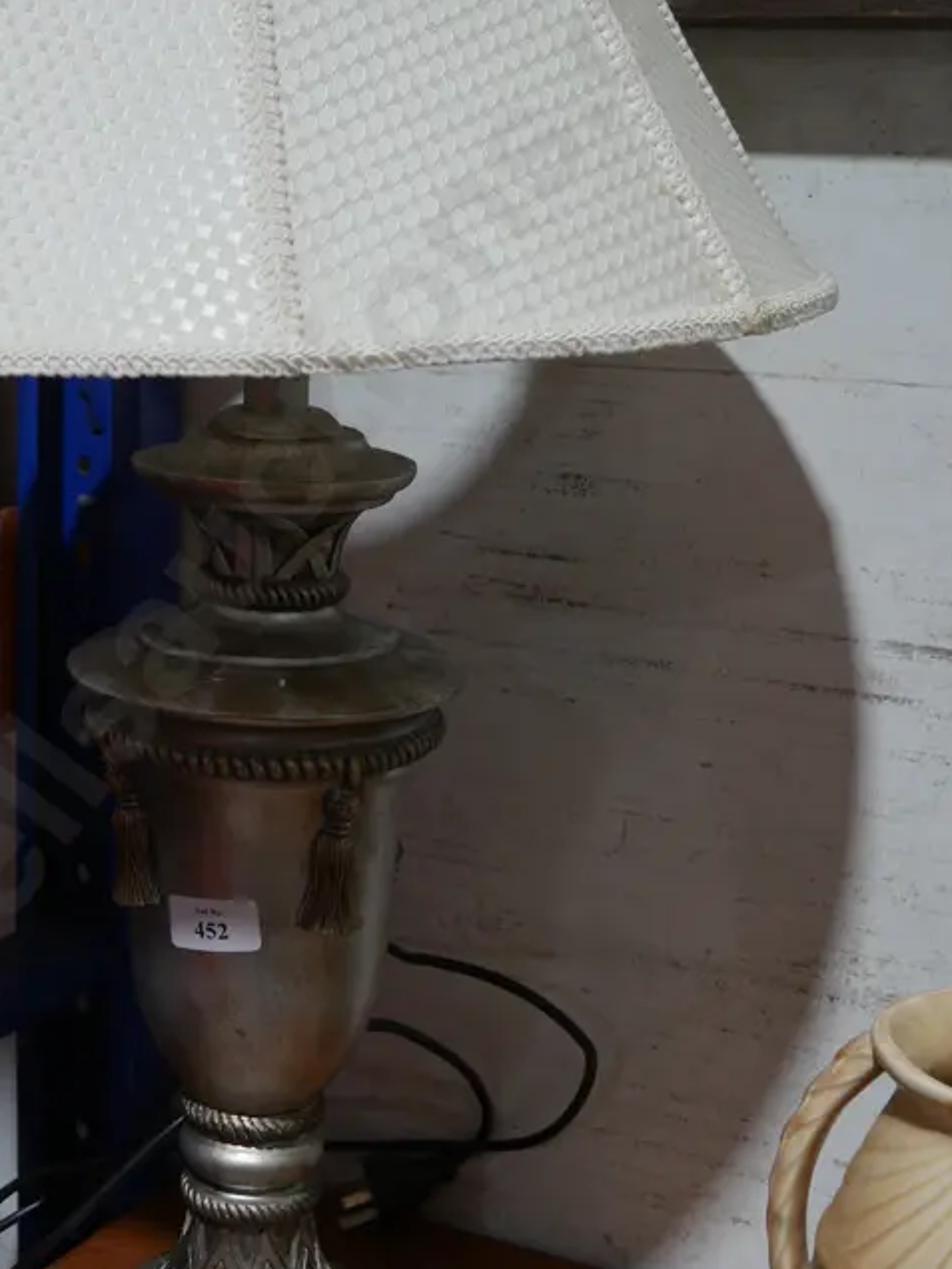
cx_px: 234
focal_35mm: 58
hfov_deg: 24.9
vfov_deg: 33.2
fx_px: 2127
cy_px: 549
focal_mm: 18
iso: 250
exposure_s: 1/60
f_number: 4
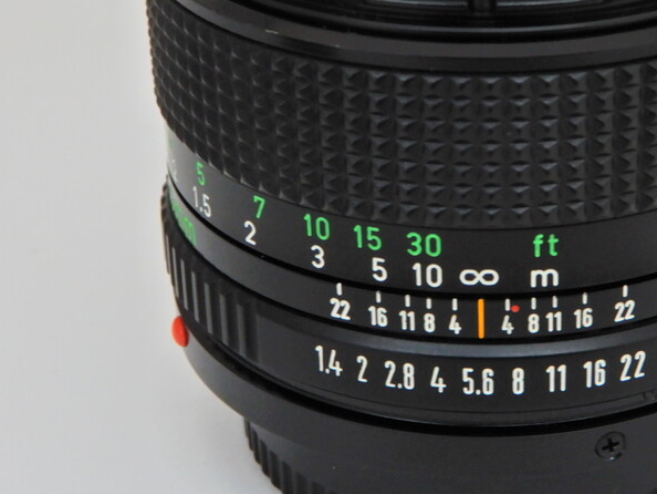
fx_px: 1918
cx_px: 497
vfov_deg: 14.6
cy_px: 182
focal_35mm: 101
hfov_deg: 19.3
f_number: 4
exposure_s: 1/30
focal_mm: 8.9
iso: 160
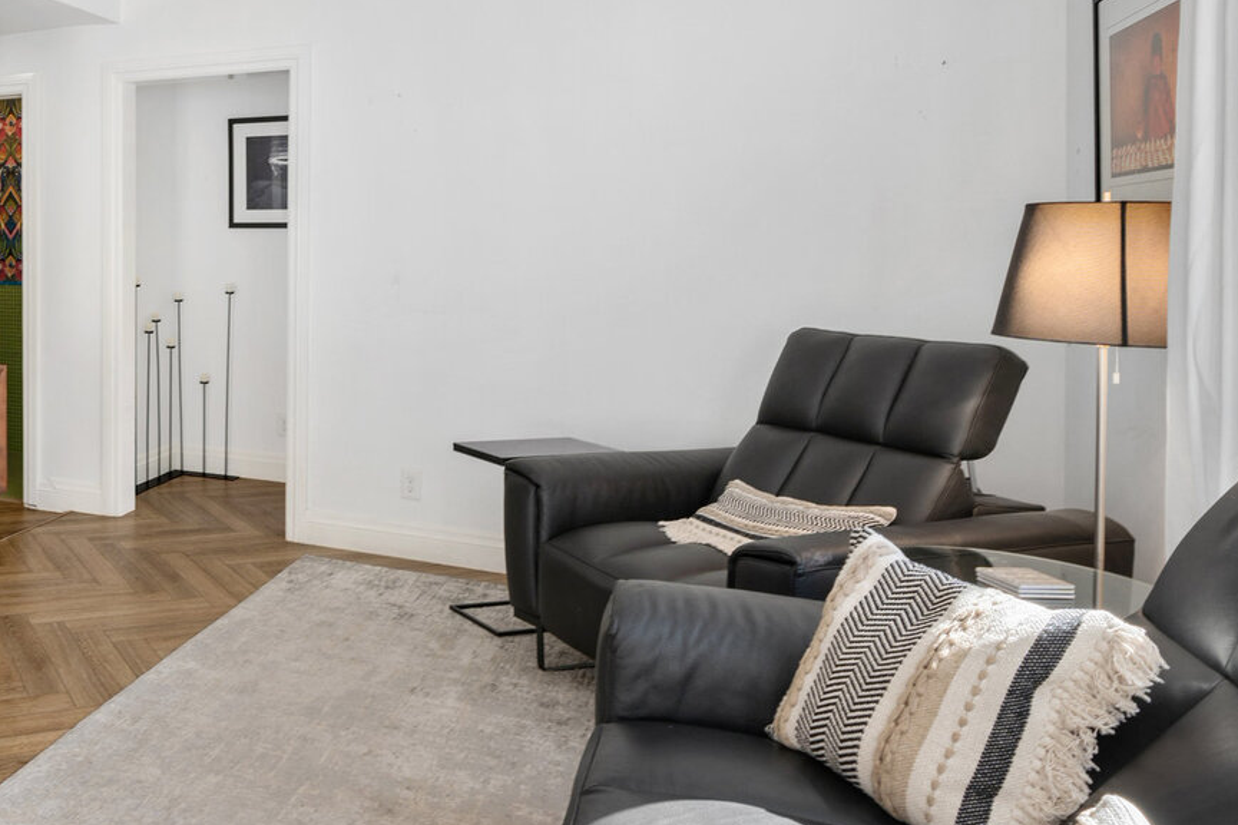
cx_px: 128
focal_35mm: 30
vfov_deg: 42.8
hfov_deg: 54.2
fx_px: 1032
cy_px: 252
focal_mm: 16
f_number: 7.1
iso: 200
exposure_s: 1/6
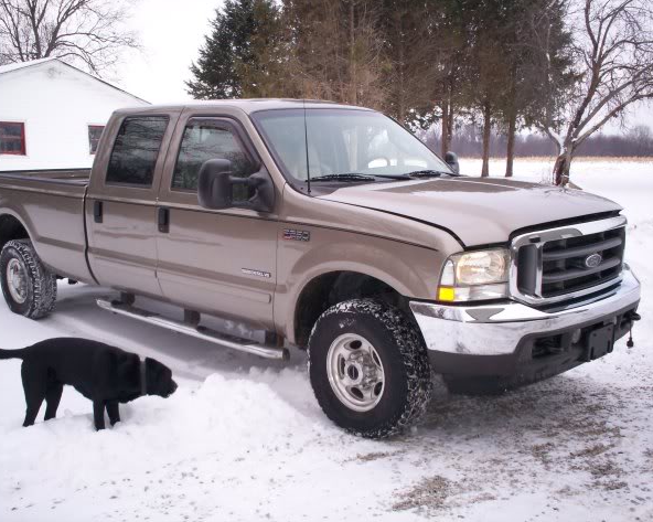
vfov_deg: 39.1
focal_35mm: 38
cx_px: 303
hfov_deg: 47.9
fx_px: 734
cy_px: 258
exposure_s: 1/86
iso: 140
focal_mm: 6
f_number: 4.5
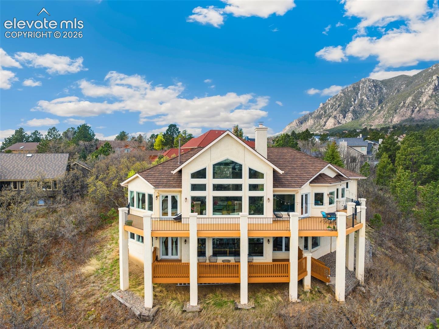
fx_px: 304
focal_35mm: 24
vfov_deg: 56.8
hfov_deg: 71.6
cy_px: 164
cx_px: 220
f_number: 2.8
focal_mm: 12.29
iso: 190
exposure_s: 1/800
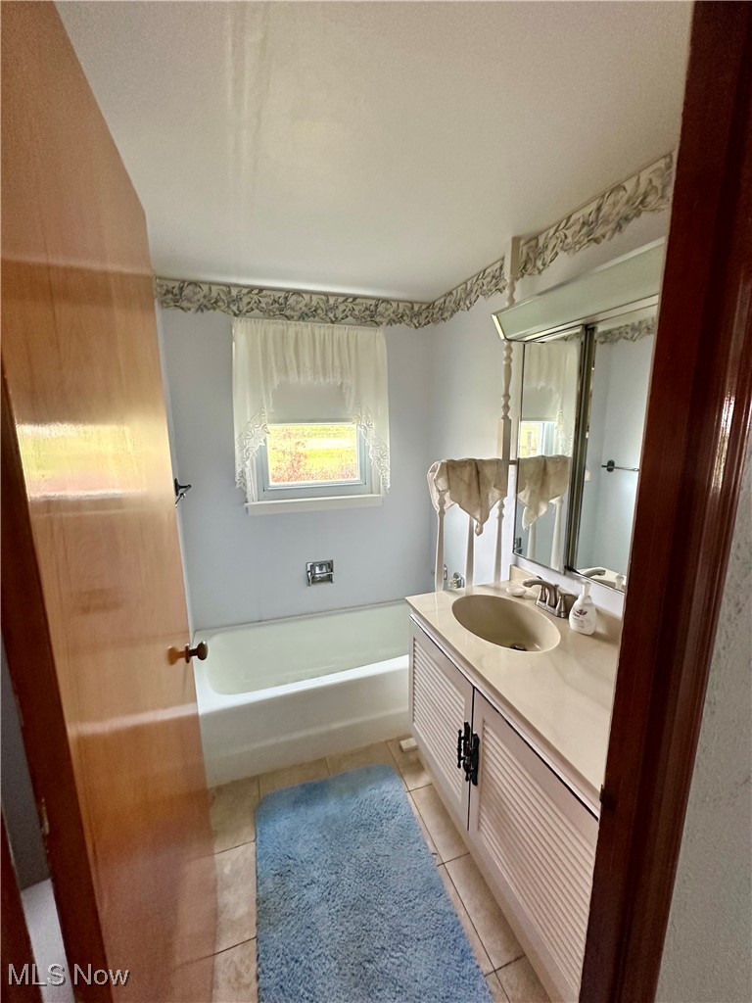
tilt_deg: -9.6
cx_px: 376
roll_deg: -0.4
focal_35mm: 14
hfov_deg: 85.7
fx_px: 406
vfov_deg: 102.1
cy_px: 502
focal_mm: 2.22
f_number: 2.2
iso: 320
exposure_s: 1/79
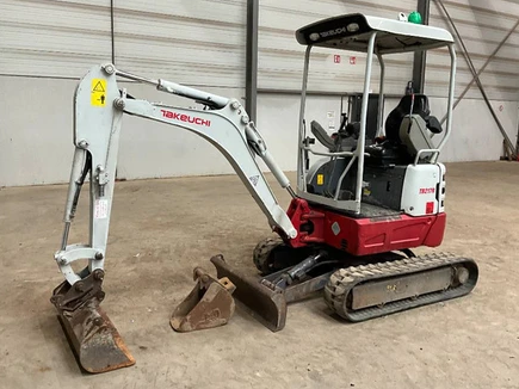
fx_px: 480
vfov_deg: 44.1
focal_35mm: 32
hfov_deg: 56.8
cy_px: 186
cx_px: 243
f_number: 1.8
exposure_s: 1/60
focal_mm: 3
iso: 125
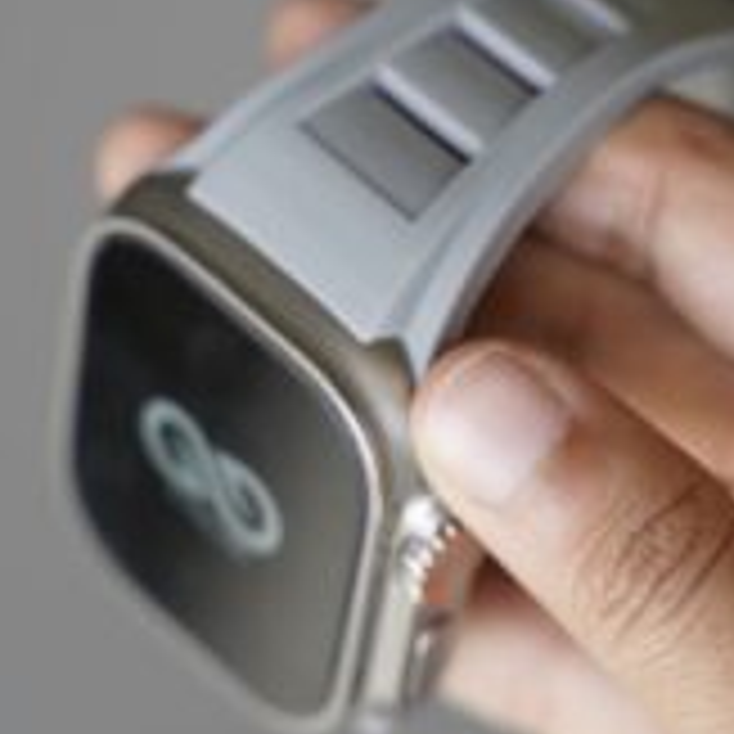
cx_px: 428
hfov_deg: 11.2
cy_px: 196
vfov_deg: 11.2
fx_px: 3742
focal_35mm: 156
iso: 200
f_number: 4
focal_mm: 75
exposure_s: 1/80
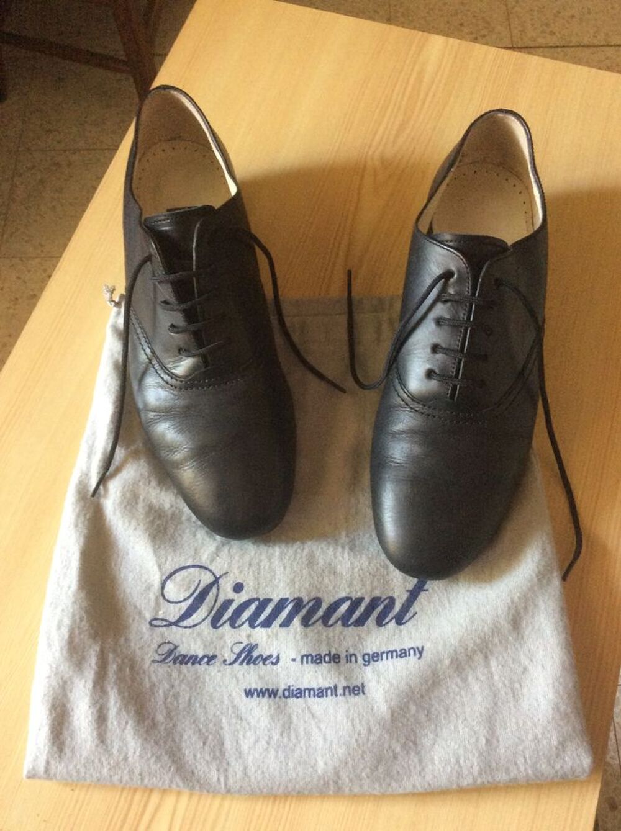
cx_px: 310
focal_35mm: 32
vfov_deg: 56.9
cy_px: 416
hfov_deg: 44.1
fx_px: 768
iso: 200
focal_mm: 3.3
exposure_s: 1/25
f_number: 2.4
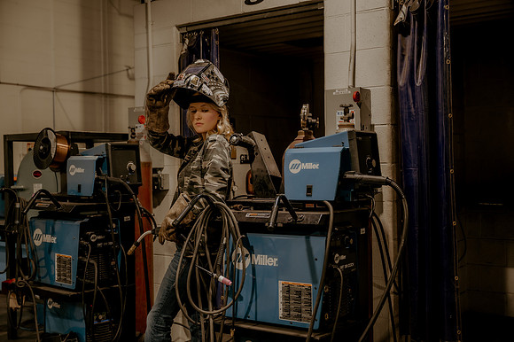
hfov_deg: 44.5
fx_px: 628
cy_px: 171
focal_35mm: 44
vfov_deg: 30.5
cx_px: 257
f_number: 2.8
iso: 800
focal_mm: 44
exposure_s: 1/200
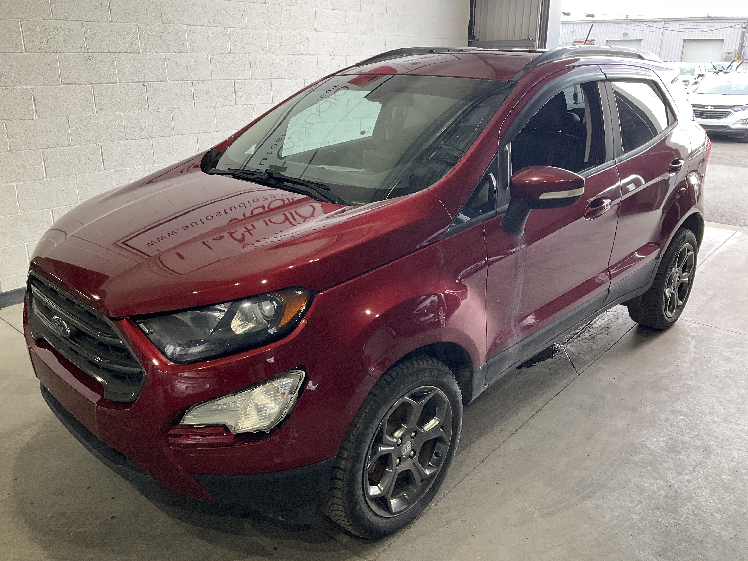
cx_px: 374
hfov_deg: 61.7
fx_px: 627
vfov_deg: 48.2
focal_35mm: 29
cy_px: 280
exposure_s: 1/122
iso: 50
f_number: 1.8
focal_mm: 3
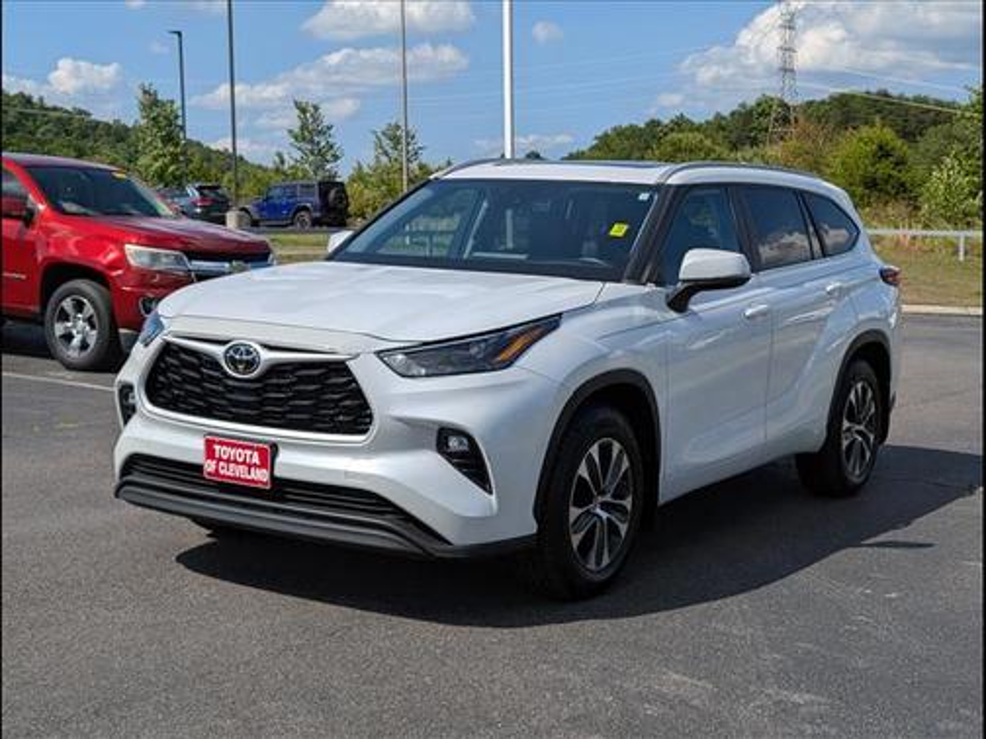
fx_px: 1396
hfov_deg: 38.9
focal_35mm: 49
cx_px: 493
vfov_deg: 29.7
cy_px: 370
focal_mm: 6.9
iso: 20
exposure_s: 1/3333
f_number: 1.68
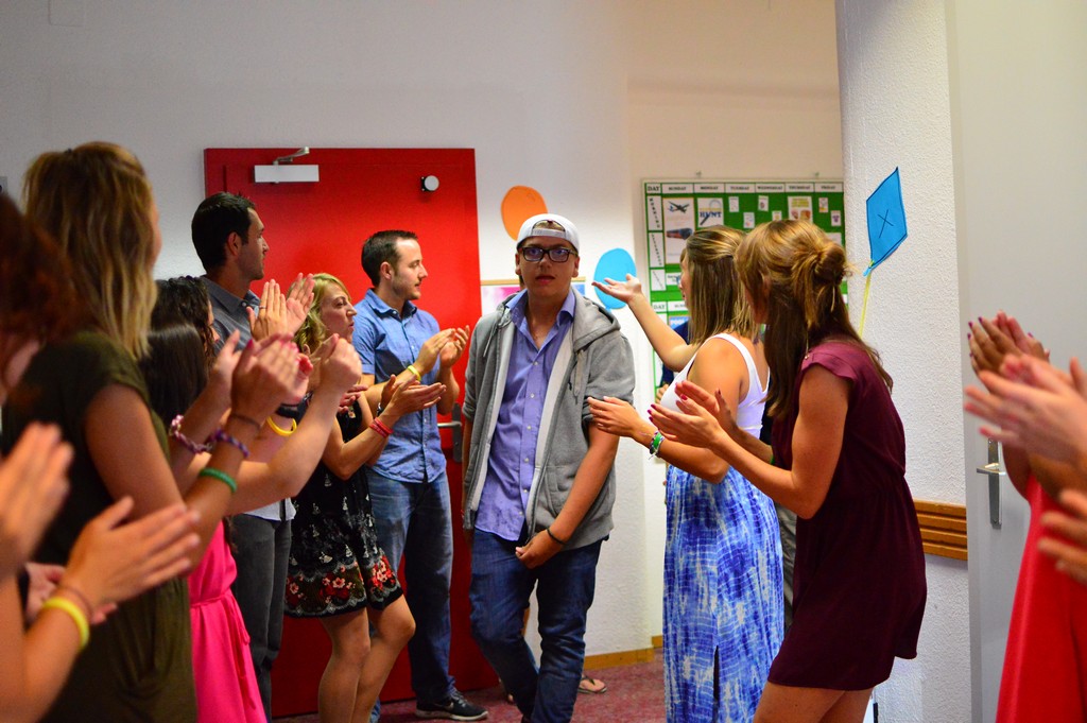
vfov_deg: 25.7
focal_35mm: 52
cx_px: 544
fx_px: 1584
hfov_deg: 37.9
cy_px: 362
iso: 2800
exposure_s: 1/320
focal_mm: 35
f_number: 1.8
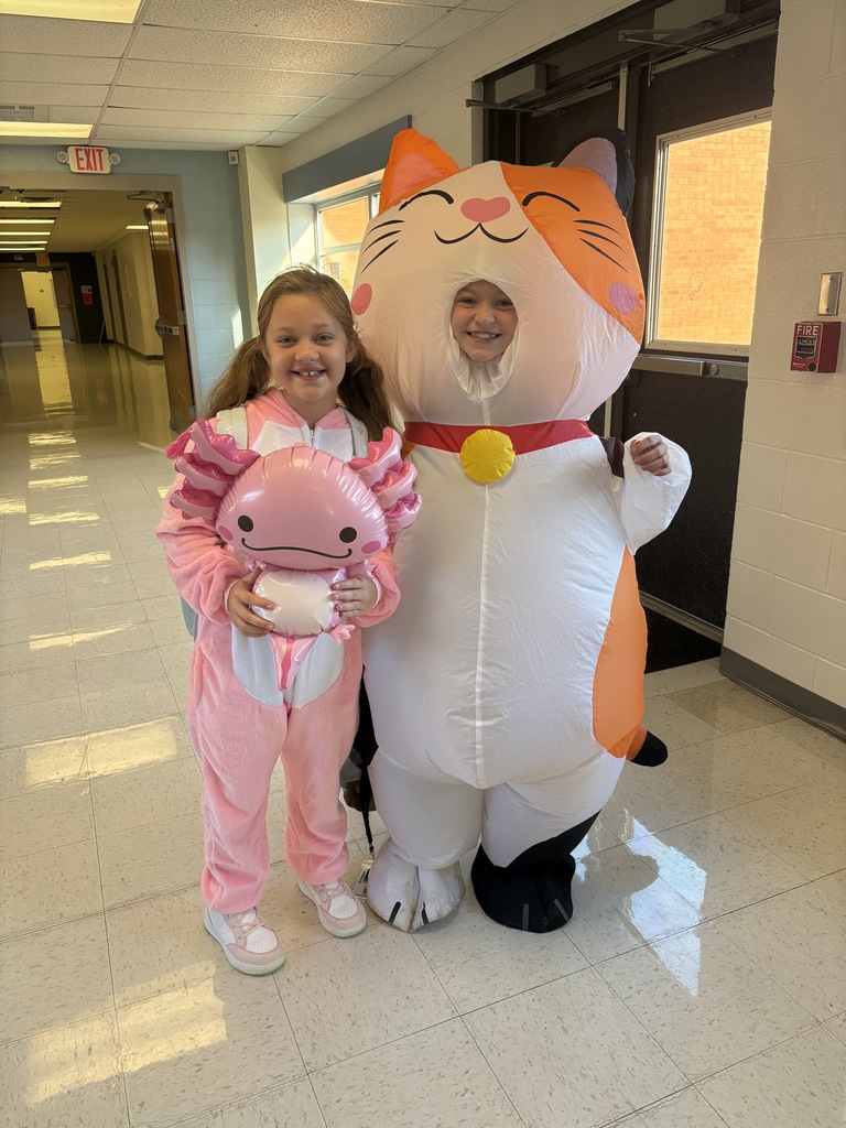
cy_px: 564
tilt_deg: -17.0
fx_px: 847
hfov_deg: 53.1
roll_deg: +2.0
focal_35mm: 26
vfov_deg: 67.3
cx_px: 423
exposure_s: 1/241
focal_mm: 5.96
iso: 125
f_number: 1.6
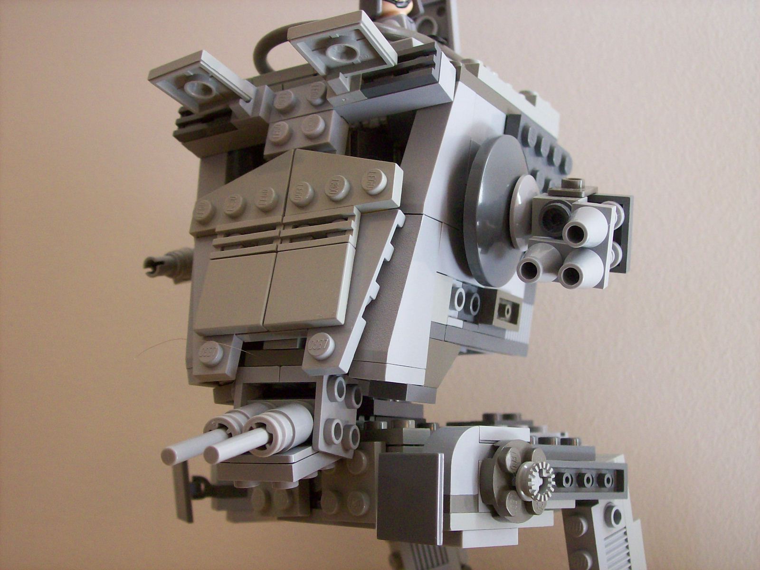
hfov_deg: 42.1
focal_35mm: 45
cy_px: 285
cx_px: 380
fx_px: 988
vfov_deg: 32.2
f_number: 3
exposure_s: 1/42
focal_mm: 7.6
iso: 123
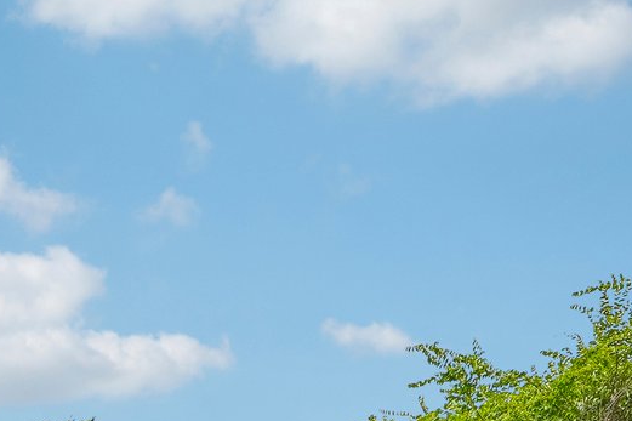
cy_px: 633
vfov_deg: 19.9
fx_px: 1035
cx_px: -442
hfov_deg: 22.9
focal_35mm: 59
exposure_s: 1/90
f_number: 8
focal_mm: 10
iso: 100
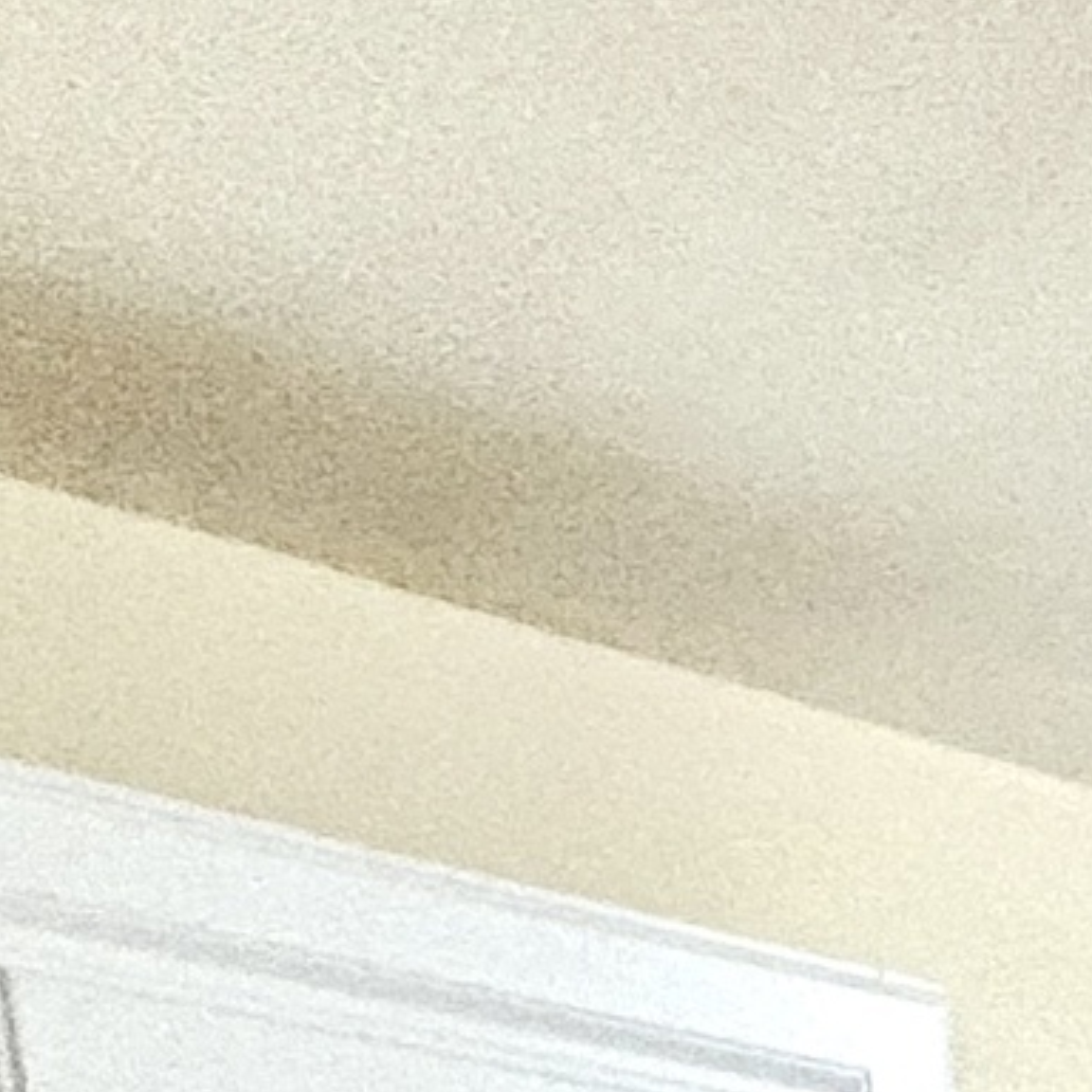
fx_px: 3533
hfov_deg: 13.7
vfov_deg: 11.5
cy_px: 3162
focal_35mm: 99
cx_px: 2454
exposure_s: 1/60
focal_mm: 2.22
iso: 800
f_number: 2.2
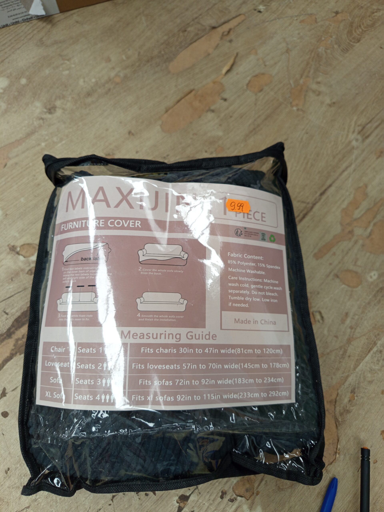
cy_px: 256
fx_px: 355
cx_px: 192
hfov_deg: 56.8
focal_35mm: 24
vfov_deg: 71.6
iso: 221
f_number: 1.7
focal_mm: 5.24
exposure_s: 1/50
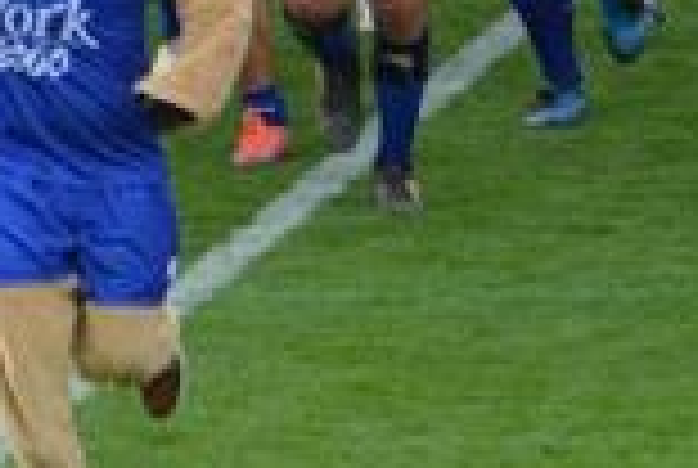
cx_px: -117
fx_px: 16124
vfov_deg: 1.7
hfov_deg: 2.5
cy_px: -108
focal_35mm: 830
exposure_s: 1/320
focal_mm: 200
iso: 400
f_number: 6.3
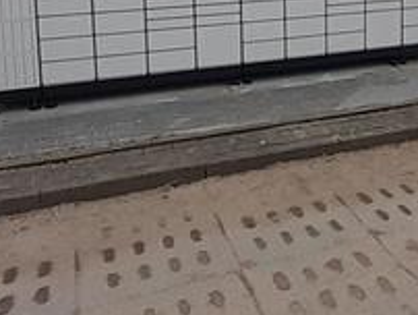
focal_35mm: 45
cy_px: -47
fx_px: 544
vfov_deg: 28.7
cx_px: 302
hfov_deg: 41.1
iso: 40
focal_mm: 1.13
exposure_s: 1/390
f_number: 2.2
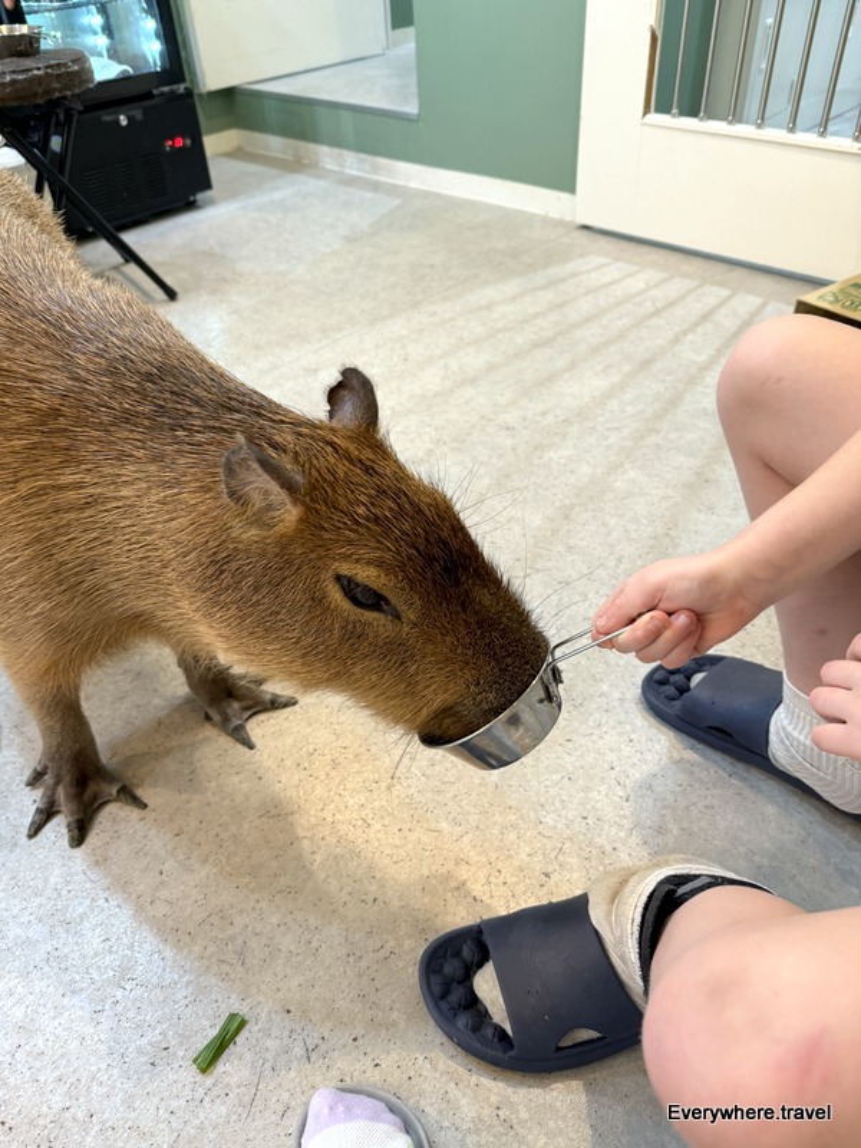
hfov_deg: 56.8
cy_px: 574
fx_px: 796
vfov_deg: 71.6
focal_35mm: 24
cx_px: 430
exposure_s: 1/50
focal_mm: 6.76
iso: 200
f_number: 1.78
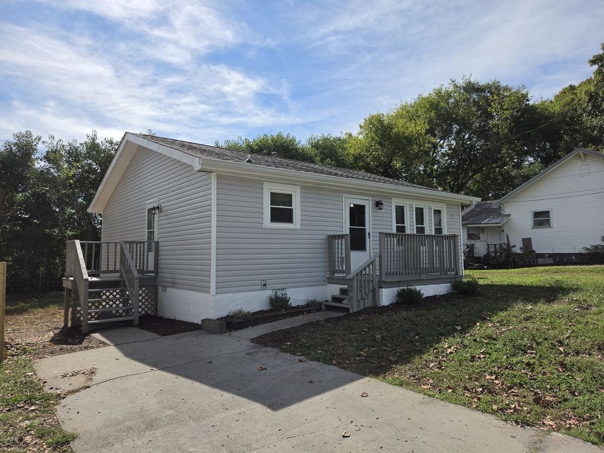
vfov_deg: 58.9
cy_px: 226
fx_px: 401
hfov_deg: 73.9
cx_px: 302
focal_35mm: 23
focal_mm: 5.4
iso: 80
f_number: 1.8
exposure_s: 1/7734
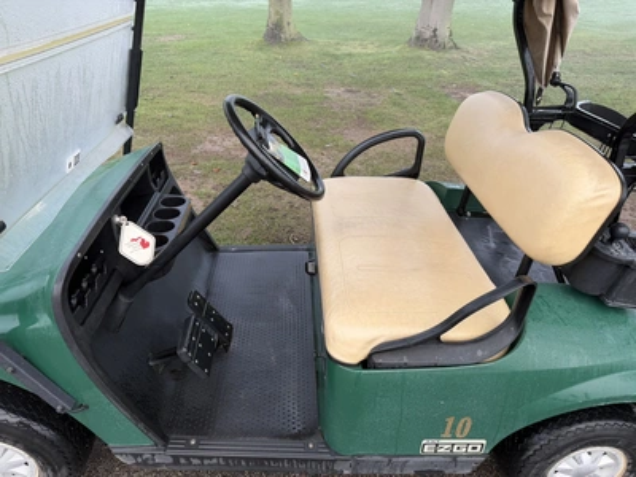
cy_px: 238
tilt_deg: -27.5
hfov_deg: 71.6
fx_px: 441
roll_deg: -0.9
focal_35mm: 24
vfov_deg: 56.8
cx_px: 318
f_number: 1.78
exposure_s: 1/121
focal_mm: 6.76
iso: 80
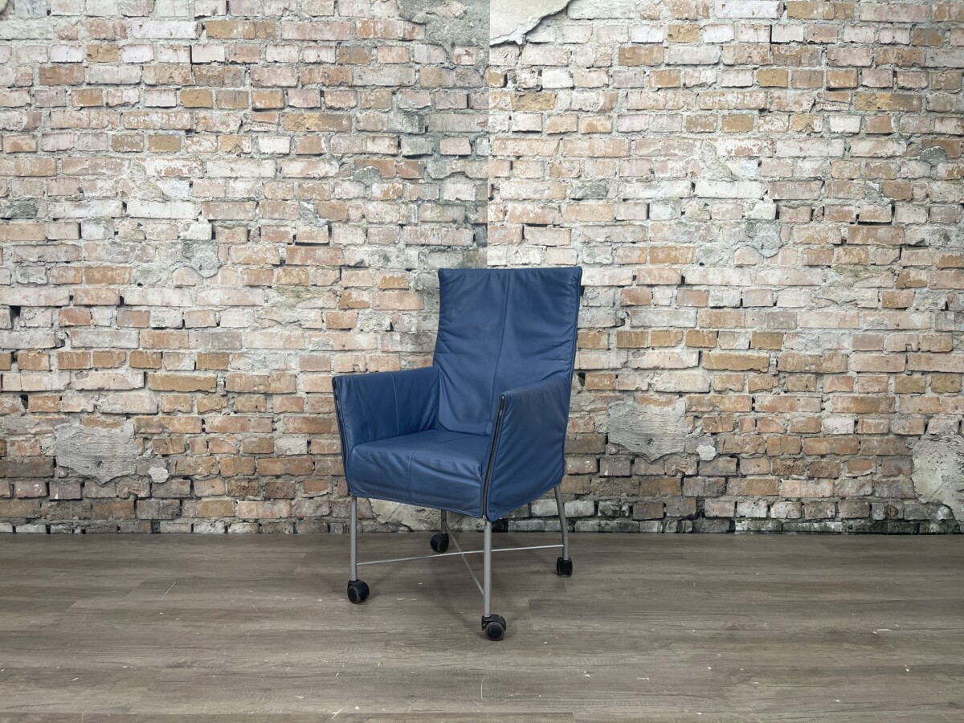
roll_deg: -0.7
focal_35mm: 26
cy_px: 362
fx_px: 724
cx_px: 482
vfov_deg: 53.1
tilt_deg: -6.3
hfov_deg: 67.3
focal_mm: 5.1
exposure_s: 1/100
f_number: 1.6
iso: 100
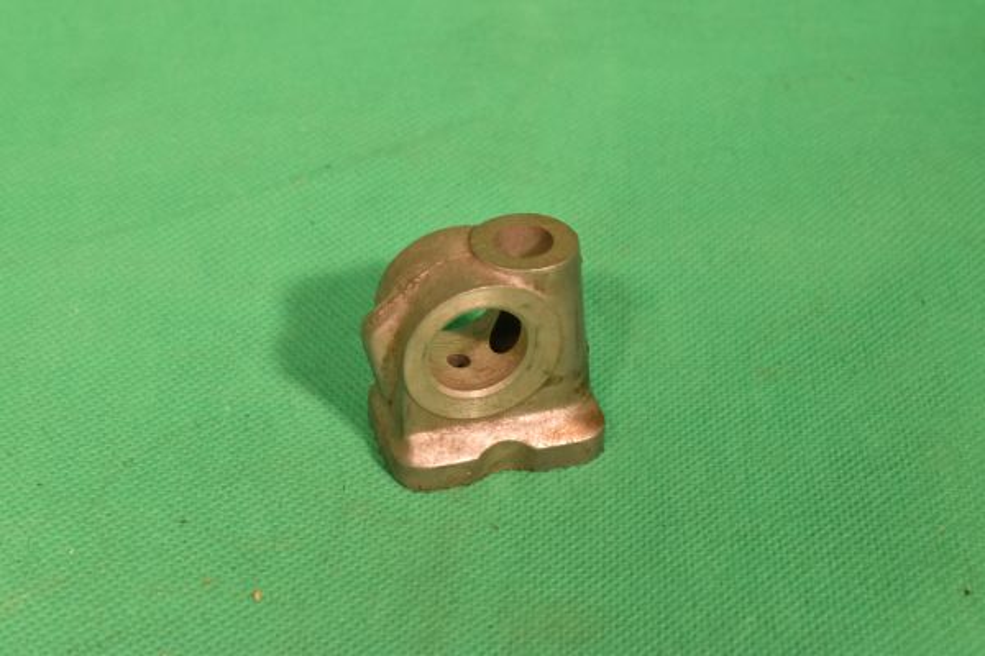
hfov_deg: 26.0
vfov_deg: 17.5
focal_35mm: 78
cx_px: 492
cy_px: 328
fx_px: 2134
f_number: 14
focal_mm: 52
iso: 1250
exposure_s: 1/80
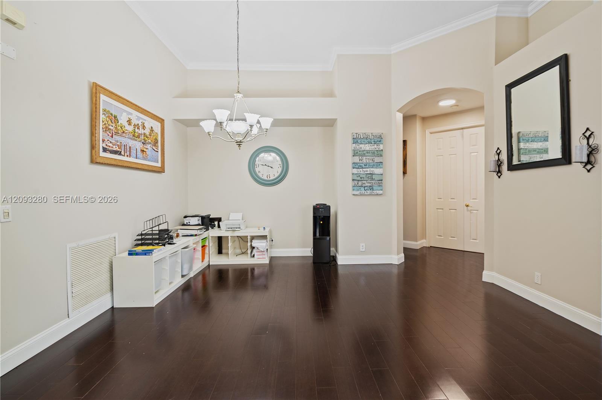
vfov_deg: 73.6
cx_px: 301
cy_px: 200
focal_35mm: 16
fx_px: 267
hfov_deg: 96.8
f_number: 8
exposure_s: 1/1.67
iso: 200
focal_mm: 16
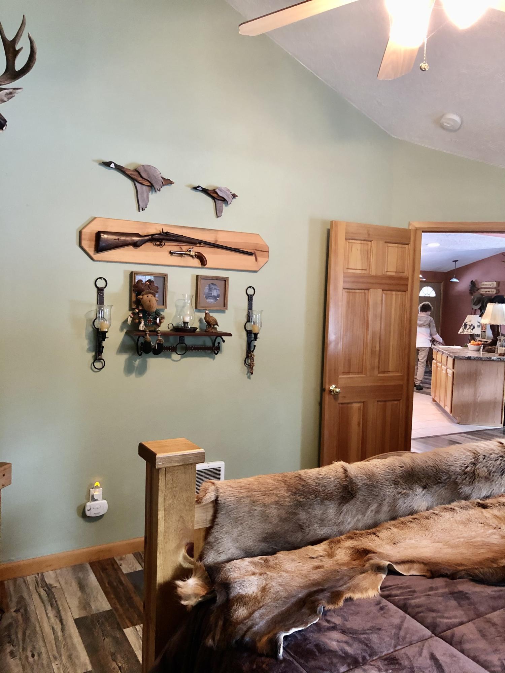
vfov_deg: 63.4
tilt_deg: -2.1
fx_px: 545
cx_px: 252
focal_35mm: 28
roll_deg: -1.1
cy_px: 336
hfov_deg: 49.7
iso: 100
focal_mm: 4
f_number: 1.8
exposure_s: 1/10
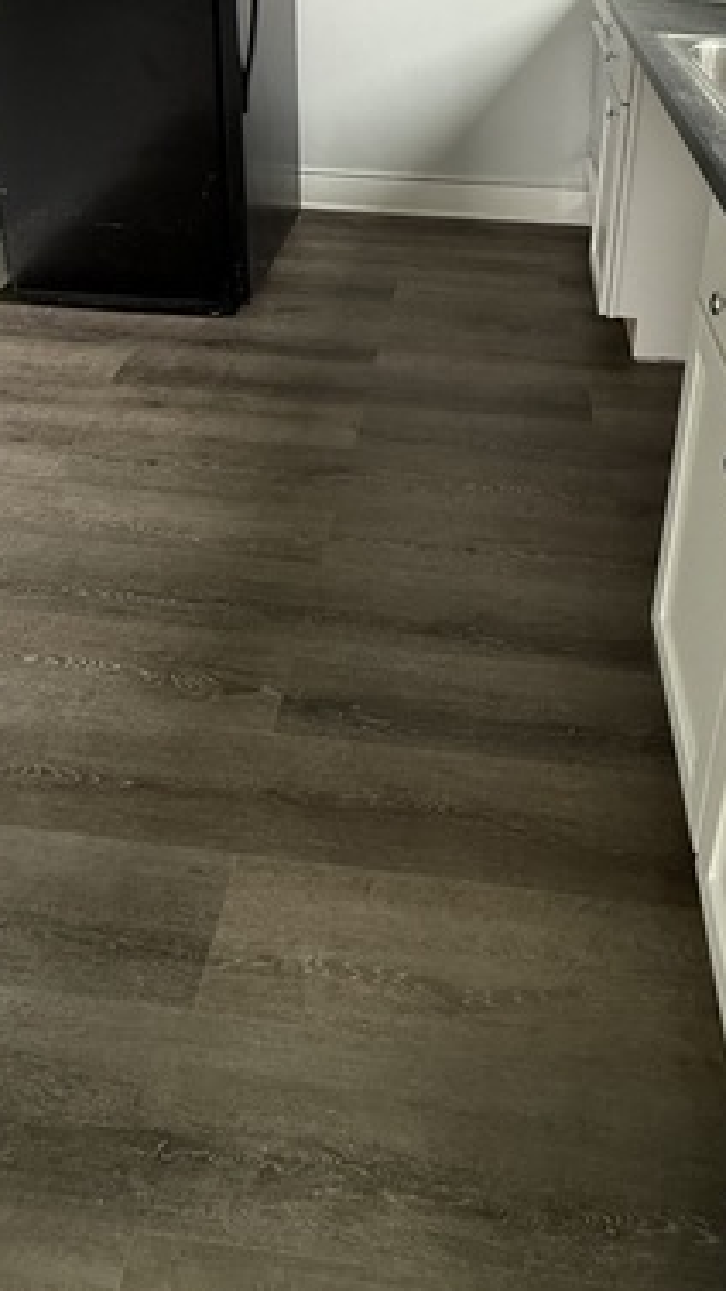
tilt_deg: -19.4
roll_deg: -1.5
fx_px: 924
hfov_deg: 42.7
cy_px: 183
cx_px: 425
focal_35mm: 27
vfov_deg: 61.4
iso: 320
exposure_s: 1/67
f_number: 2.2
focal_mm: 2.22
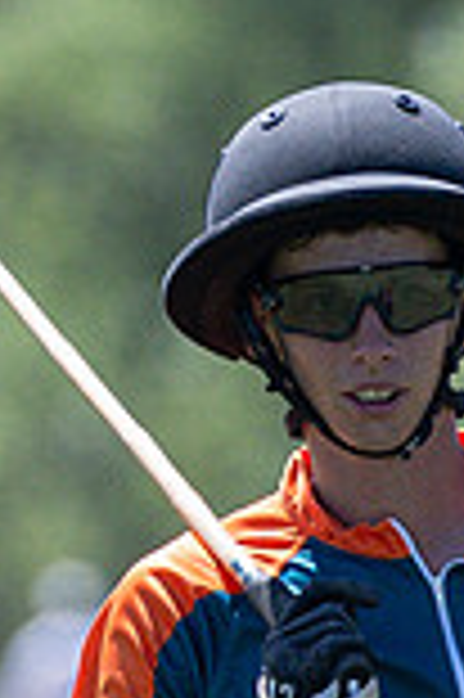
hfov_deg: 0.6
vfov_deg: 0.9
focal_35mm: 2222
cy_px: 1181
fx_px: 43052
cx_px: 758
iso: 250
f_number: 2.8
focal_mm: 200
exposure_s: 1/2500
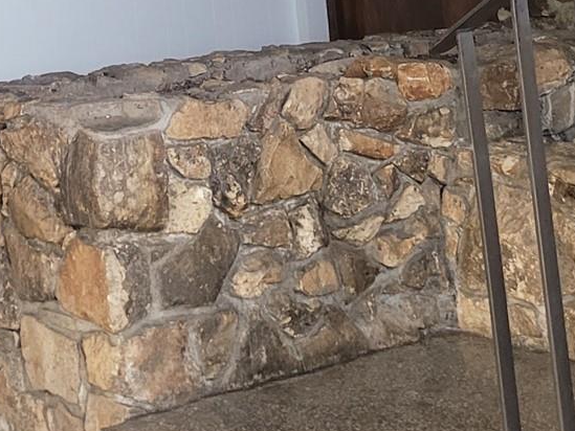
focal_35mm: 97
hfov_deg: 18.9
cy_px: -324
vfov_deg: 13.7
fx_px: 1612
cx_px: -147
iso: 250
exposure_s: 1/40
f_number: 1.8
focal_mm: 5.4
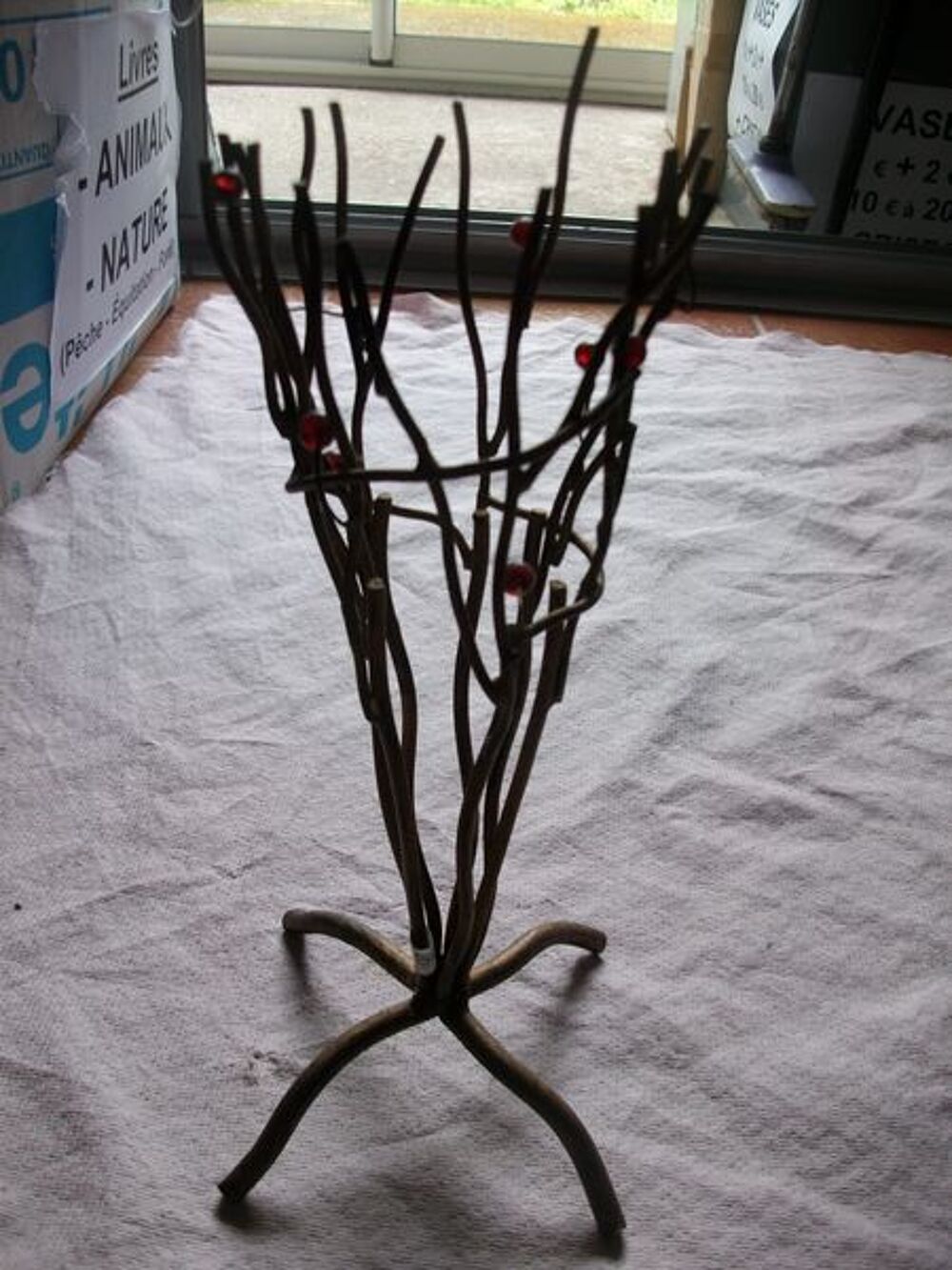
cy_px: 635
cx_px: 476
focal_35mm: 32
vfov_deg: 56.8
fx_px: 1173
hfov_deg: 44.2
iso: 80
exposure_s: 1/60.2
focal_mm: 5.7
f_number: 2.9
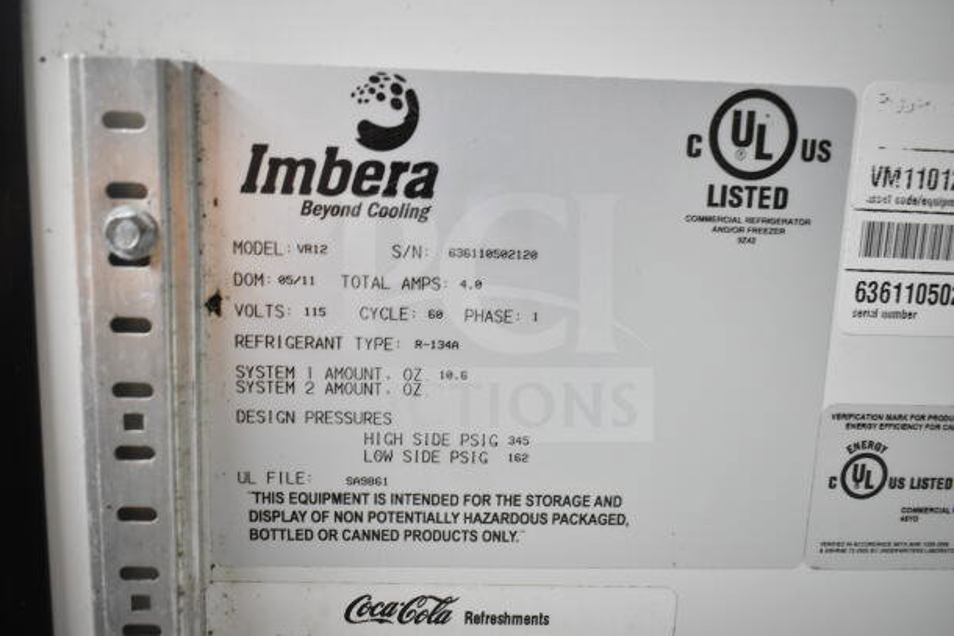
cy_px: 318
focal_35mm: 32
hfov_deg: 59.5
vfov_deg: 41.7
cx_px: 477
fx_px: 835
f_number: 3.8
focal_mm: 21
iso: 1600
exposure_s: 1/50
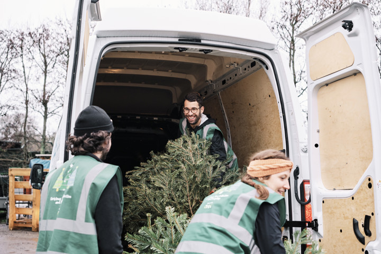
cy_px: 127
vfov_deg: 27.0
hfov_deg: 39.6
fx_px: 529
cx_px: 190
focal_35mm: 50
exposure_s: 1/250
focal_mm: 33
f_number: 2.5
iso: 640
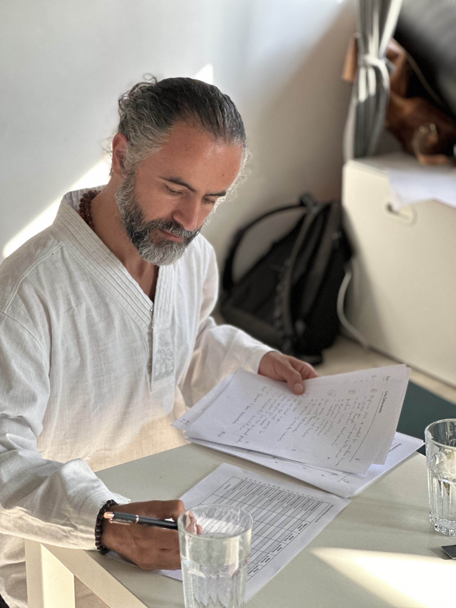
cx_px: 228
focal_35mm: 77
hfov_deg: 19.1
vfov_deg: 25.3
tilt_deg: -18.8
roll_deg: +0.4
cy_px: 304
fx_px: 1352
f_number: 2.8
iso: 200
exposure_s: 1/121
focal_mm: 9
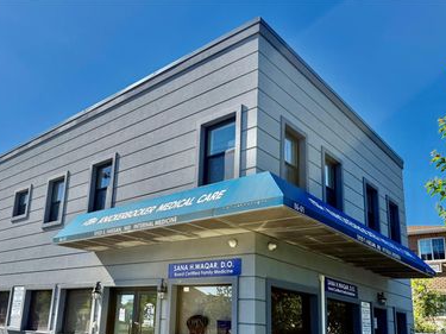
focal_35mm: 32
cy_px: 220
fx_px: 412
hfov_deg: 56.1
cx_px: 165
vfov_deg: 43.6
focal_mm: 6.76
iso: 80
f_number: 1.78
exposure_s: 1/3279
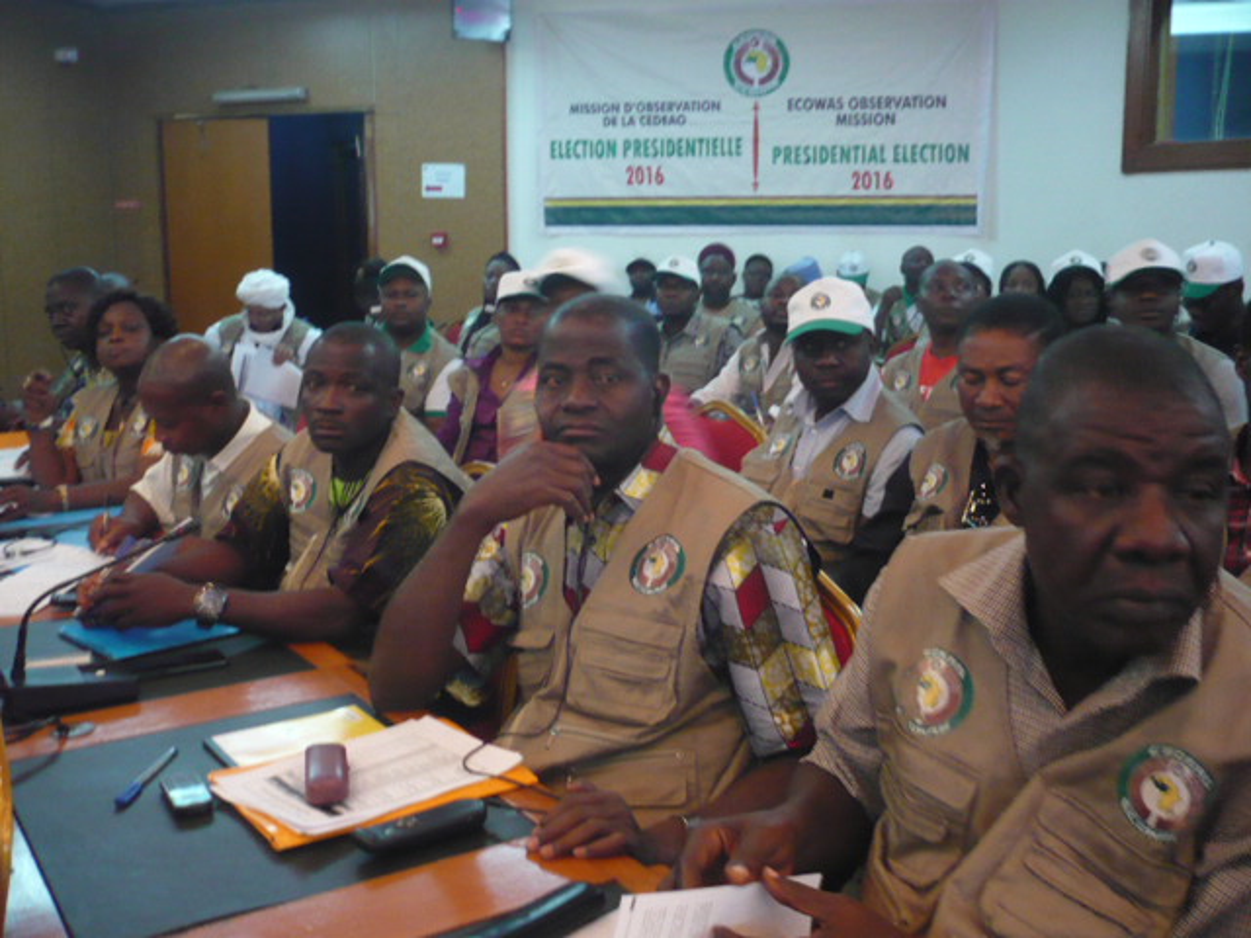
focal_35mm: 35
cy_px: 469
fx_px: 1265
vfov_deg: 40.7
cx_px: 626
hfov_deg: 52.6
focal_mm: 5.8
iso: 320
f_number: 2.8
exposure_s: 1/8
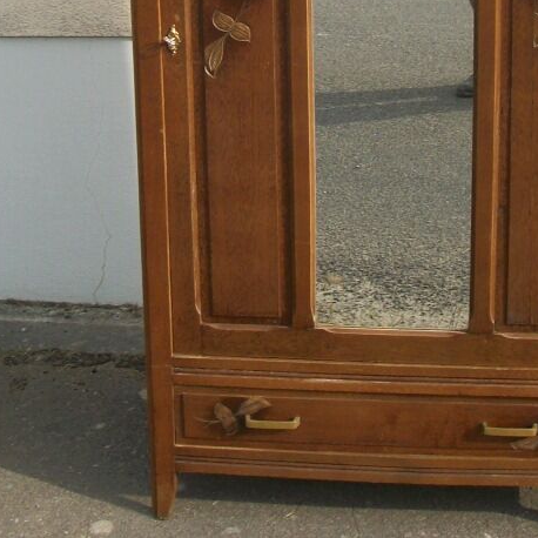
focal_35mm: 79
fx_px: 1389
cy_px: -6
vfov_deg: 21.1
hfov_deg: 21.9
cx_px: 307
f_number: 8.8
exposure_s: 1/100
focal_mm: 5.7
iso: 80
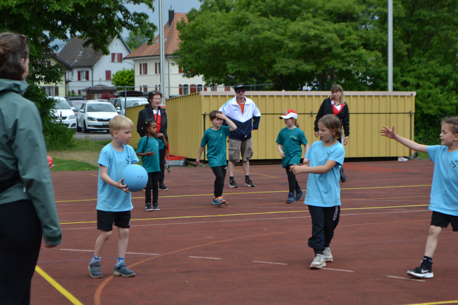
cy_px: 152
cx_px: 229
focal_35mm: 82
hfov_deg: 24.6
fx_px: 1049
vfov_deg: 16.6
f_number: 7.1
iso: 100
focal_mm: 55
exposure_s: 1/200
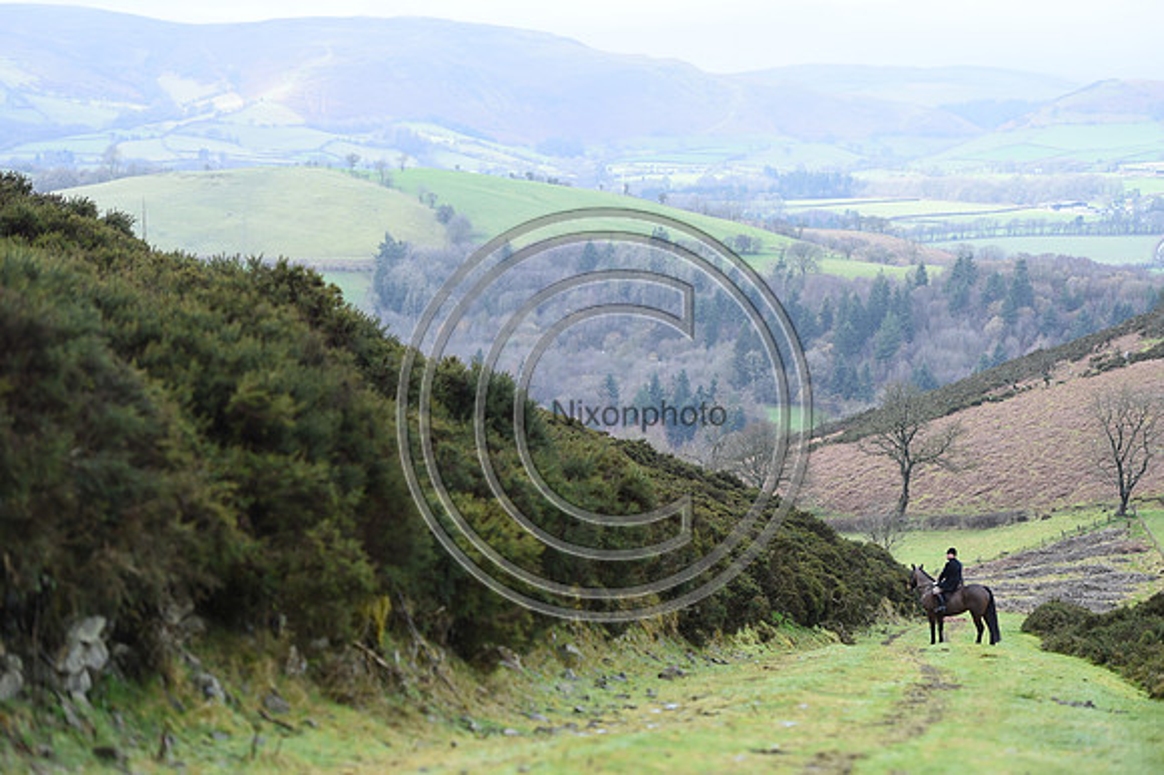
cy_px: 388
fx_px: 3296
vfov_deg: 13.4
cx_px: 582
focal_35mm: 102
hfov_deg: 20.0
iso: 400
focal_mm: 102
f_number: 3.5
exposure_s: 1/800
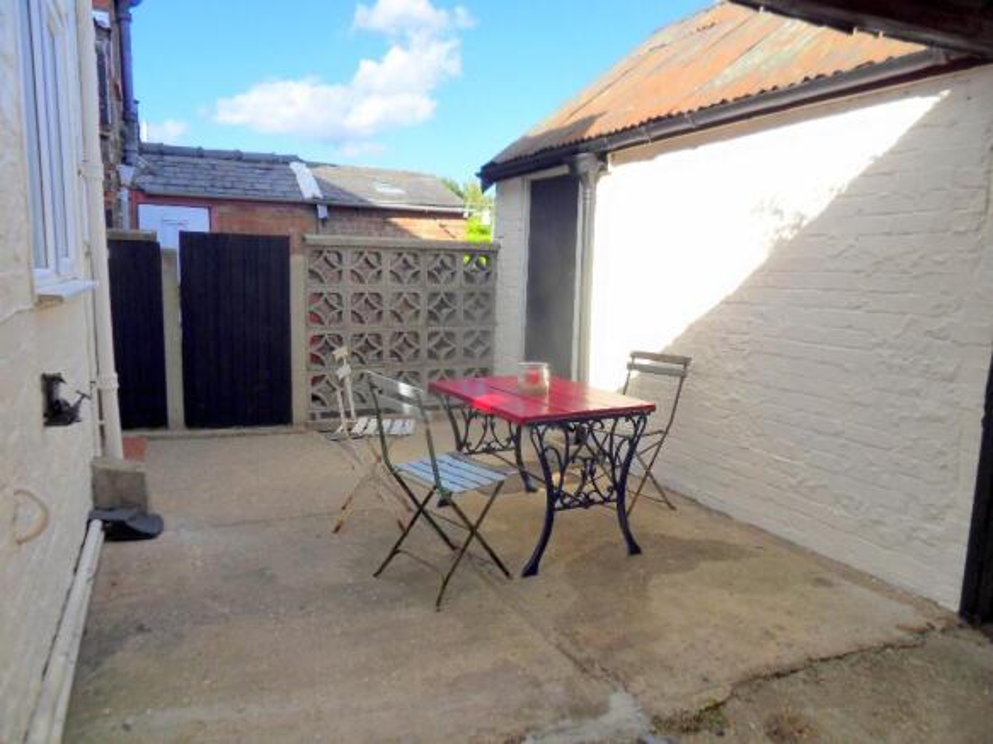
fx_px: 688
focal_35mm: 24
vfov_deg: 56.8
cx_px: 496
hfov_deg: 71.6
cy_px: 372
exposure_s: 1/125
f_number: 7.5
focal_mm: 4.2
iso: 80
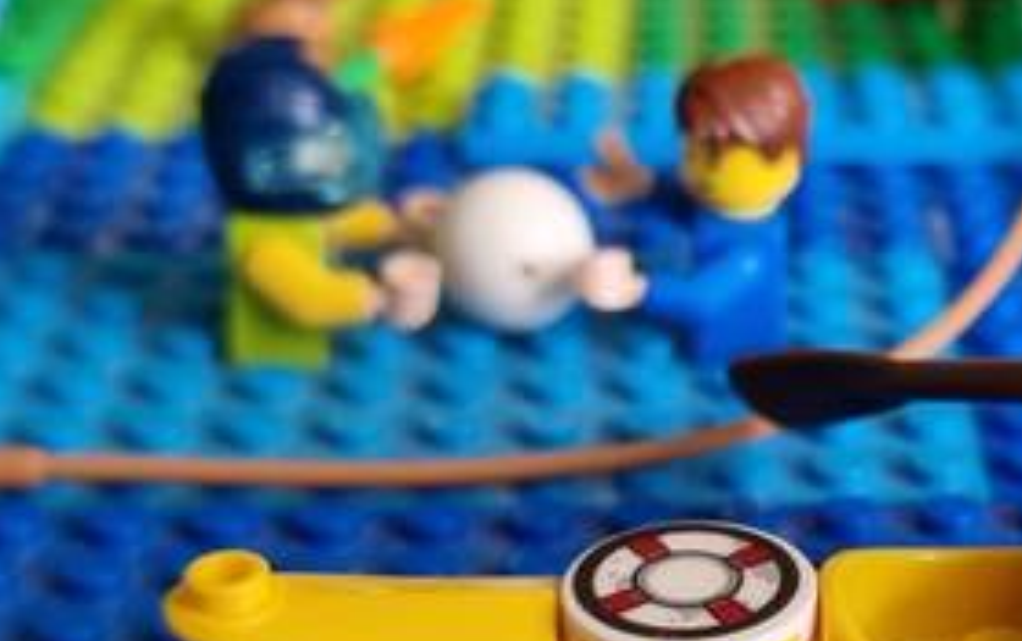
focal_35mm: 82
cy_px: 463
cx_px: 912
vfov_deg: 15.9
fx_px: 2286
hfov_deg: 24.5
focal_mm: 6.7
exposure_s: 1/100
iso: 100
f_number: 1.8
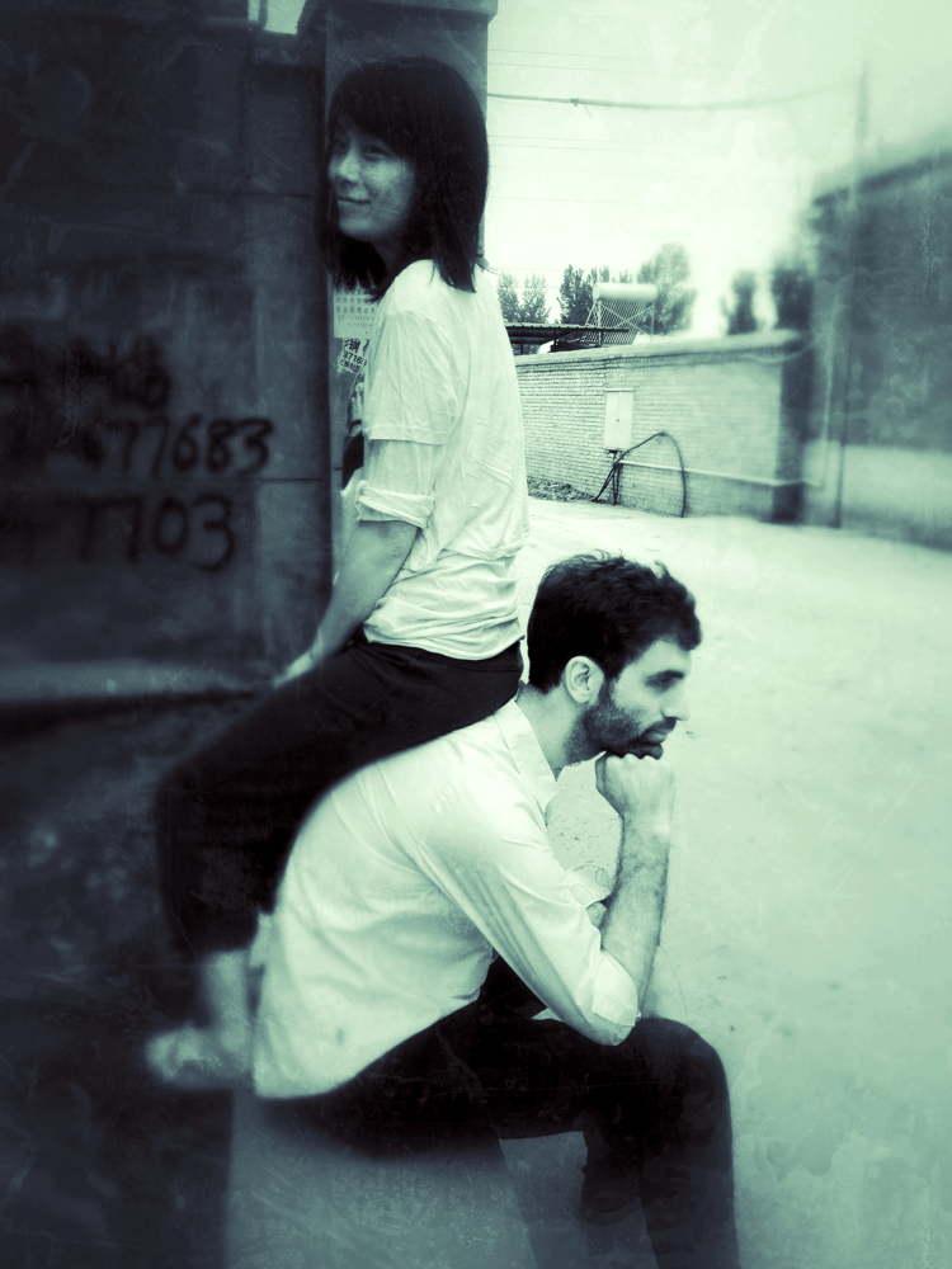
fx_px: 1283
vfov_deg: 52.6
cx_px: 476
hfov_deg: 40.7
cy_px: 634
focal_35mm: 35
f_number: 2.4
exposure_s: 1/310
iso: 80
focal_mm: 4.28
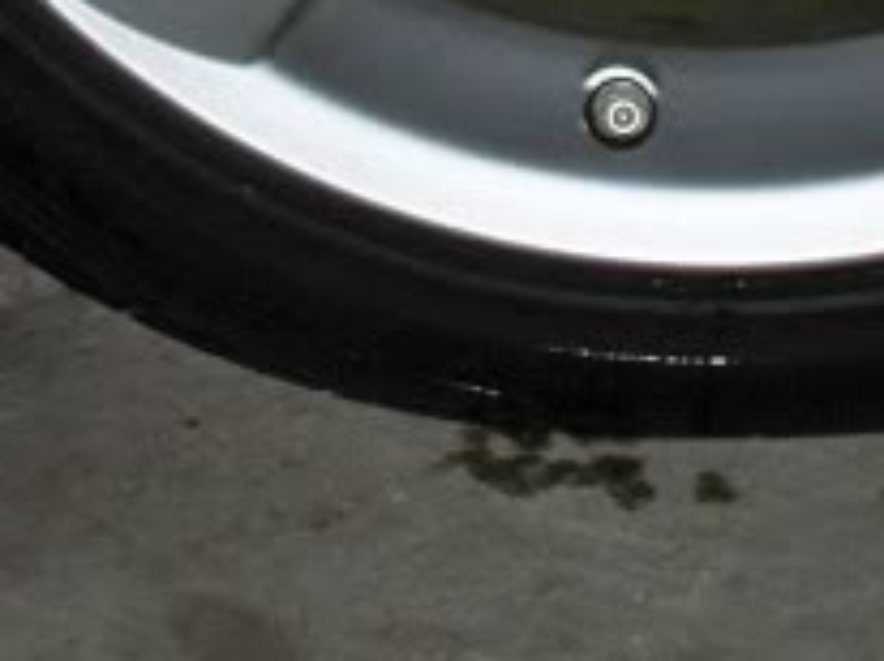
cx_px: 652
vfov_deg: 10.3
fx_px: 3469
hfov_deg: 14.5
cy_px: -511
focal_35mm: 136
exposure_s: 1/30
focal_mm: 7.54
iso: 200
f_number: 2.8
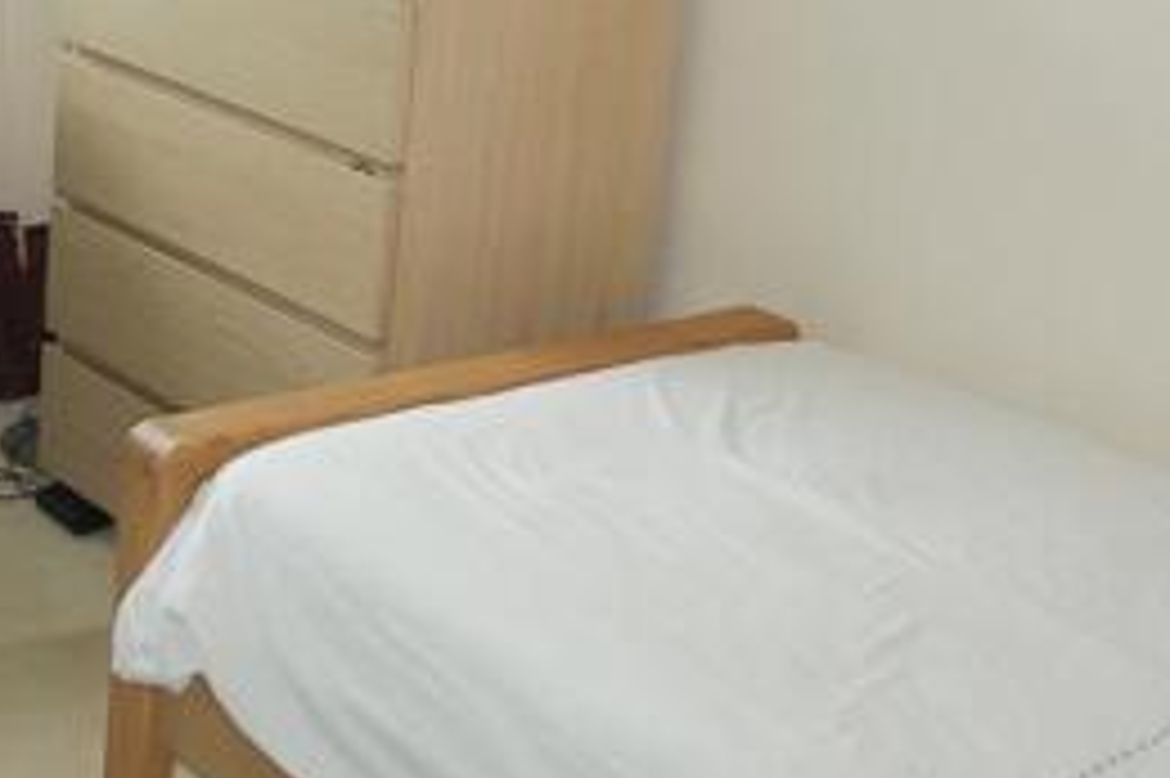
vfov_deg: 19.5
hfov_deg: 29.2
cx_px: 288
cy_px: 40
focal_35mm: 68
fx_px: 2209
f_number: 3.5
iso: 400
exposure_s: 1/60
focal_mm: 18
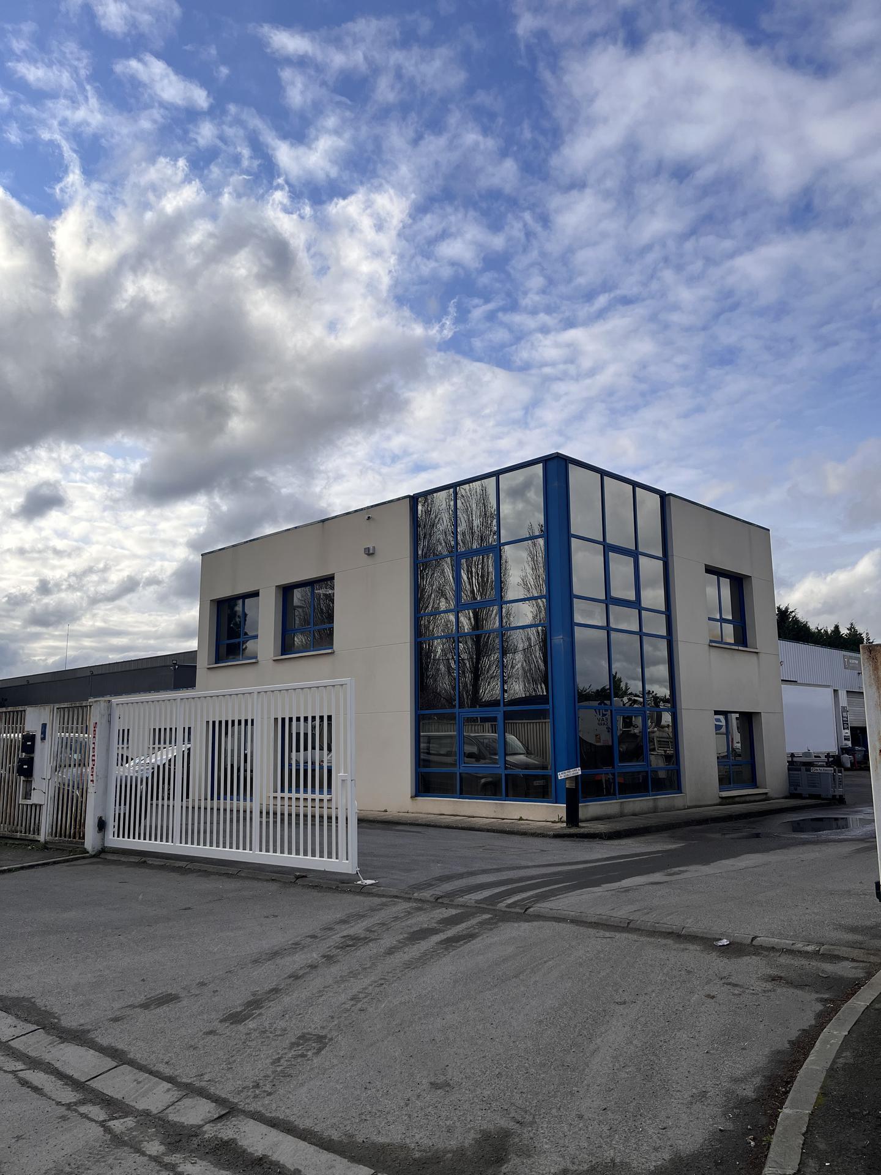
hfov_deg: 53.1
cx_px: 440
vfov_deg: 67.3
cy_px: 588
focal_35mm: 26
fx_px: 882
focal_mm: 5.1
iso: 50
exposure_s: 1/3311
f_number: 1.6
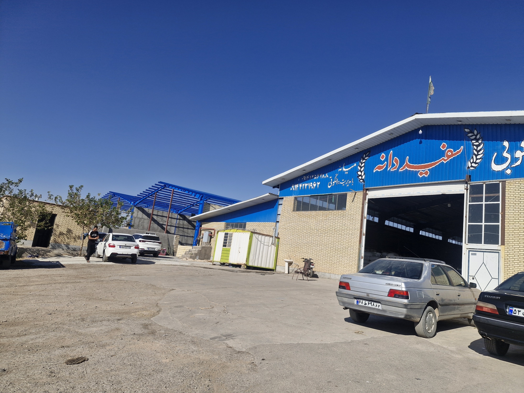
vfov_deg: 58.9
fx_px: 348
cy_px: 196
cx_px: 262
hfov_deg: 73.9
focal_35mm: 23
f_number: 1.8
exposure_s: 1/3296
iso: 50
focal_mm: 5.54
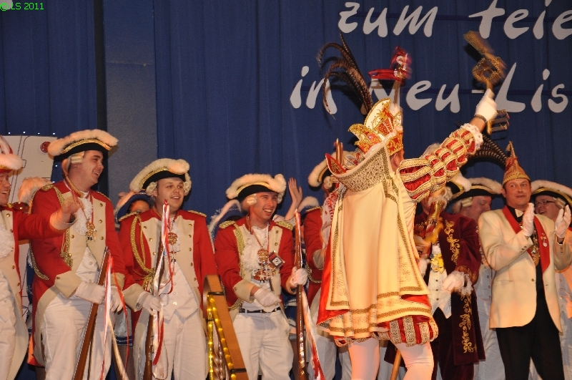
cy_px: 190
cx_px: 286
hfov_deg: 20.6
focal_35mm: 99
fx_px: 1571
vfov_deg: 13.8
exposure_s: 1/60
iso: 400
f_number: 5.3
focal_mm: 66
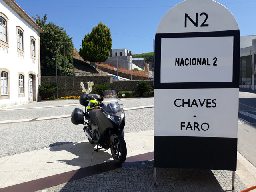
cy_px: 96
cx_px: 128
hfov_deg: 65.3
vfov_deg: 51.4
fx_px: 200
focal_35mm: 27
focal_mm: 3.71
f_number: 1.7
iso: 40
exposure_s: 1/1786
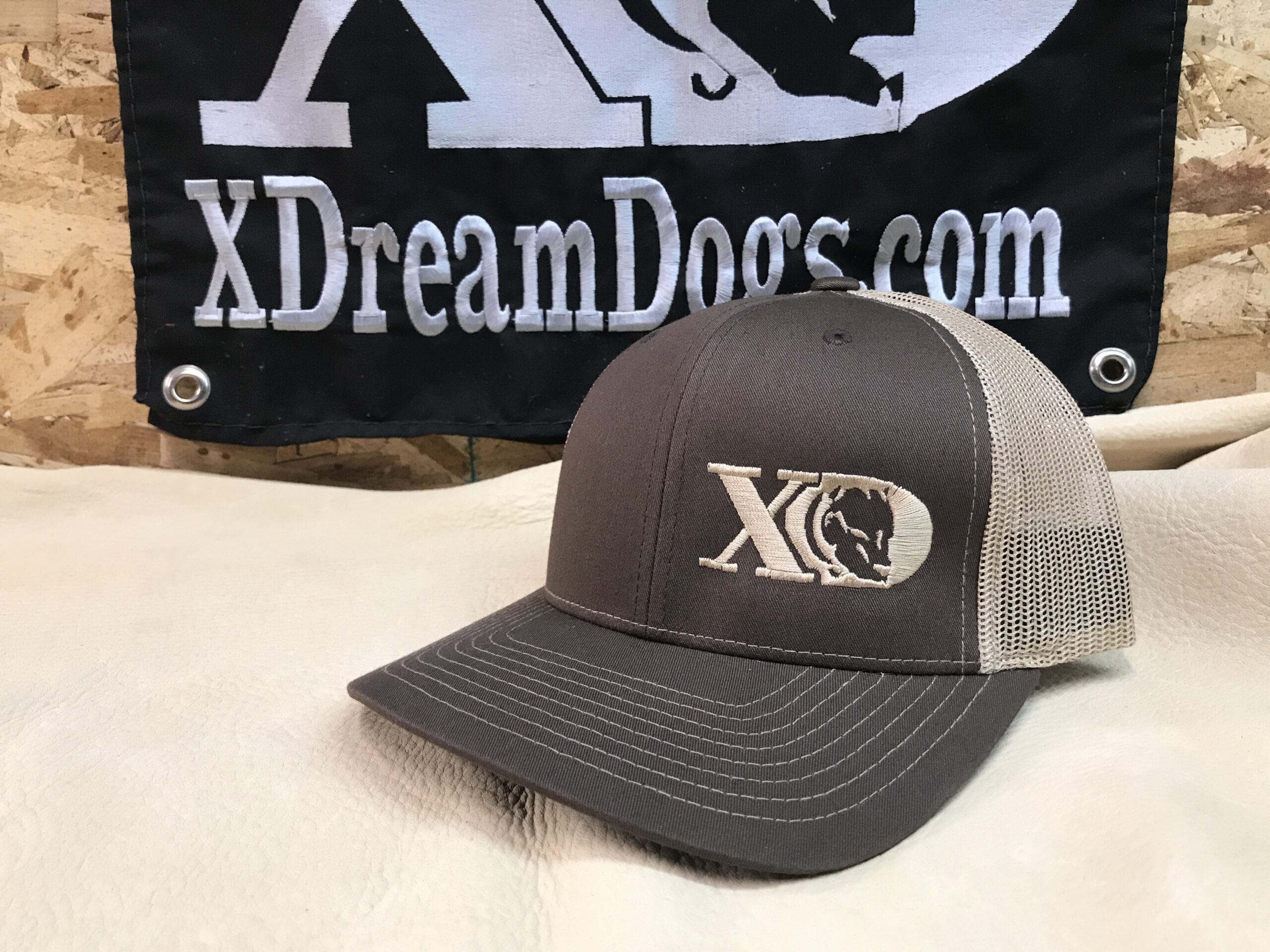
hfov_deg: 63.4
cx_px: 635
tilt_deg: -13.7
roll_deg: +0.5
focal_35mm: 28
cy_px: 476
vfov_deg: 49.7
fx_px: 1027
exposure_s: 1/30
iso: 40
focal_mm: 3.99
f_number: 1.8
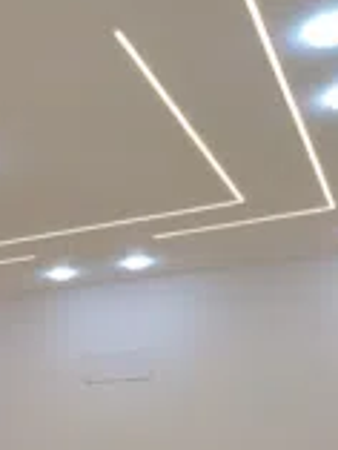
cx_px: -40
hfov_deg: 22.6
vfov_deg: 29.6
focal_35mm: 61
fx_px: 793
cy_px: 450
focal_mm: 5.25
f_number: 1.75
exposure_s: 1/100
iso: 153
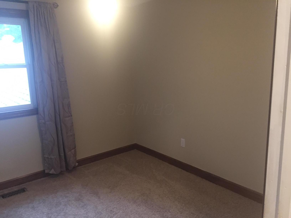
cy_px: 109
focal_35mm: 29
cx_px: 146
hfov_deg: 61.7
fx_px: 244
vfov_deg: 48.2
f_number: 2.2
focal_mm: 4.15
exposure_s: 1/30
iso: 125
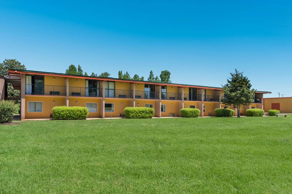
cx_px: 146
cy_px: 97
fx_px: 146
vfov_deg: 67.4
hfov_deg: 90.0
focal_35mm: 18
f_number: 11
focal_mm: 18
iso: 64
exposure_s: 1/30
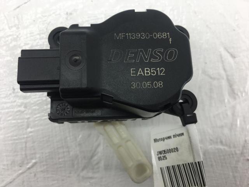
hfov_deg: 61.7
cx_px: 124
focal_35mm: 29
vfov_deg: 48.2
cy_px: 94
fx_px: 209
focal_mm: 4.15
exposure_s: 1/106
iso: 25
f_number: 2.2
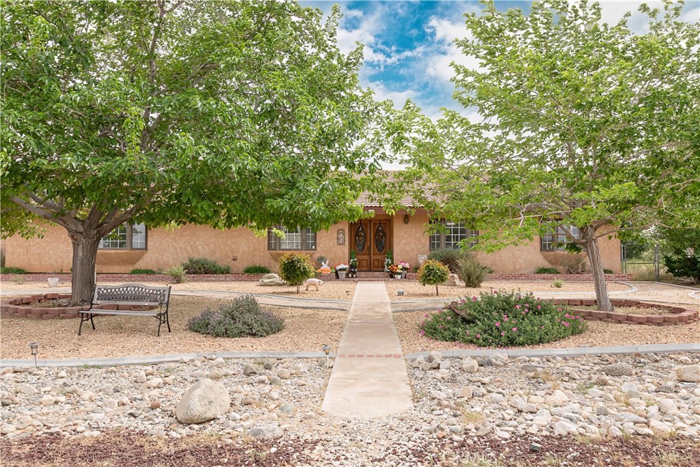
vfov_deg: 43.6
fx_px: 583
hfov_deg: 61.9
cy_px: 234
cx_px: 350
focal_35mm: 30
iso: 320
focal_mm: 20
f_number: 16
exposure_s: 1/250
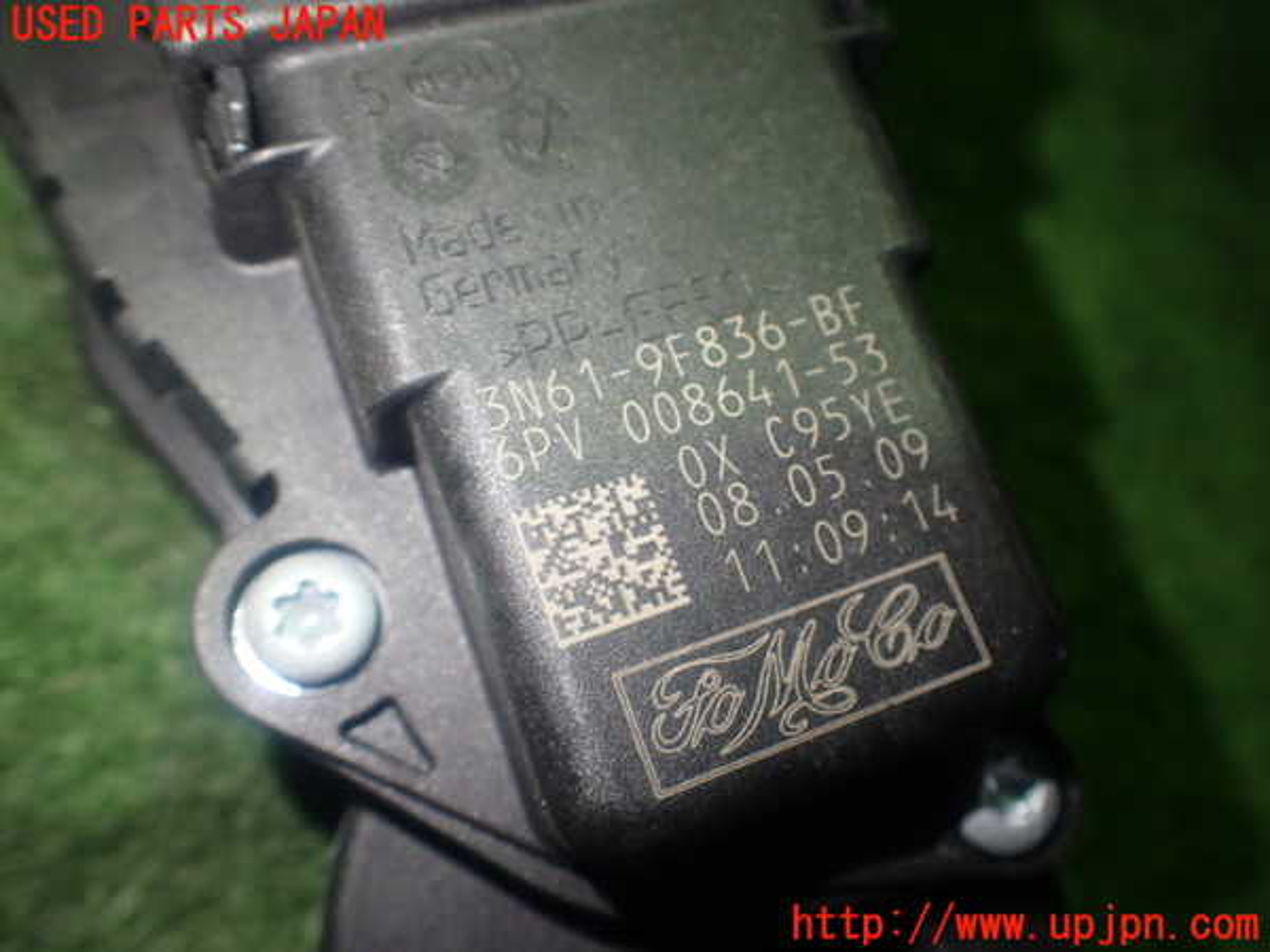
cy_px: 476
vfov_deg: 46.8
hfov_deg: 60.0
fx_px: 1101
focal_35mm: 30
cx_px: 635
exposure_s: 1/40
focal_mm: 5.4
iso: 200
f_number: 2.3
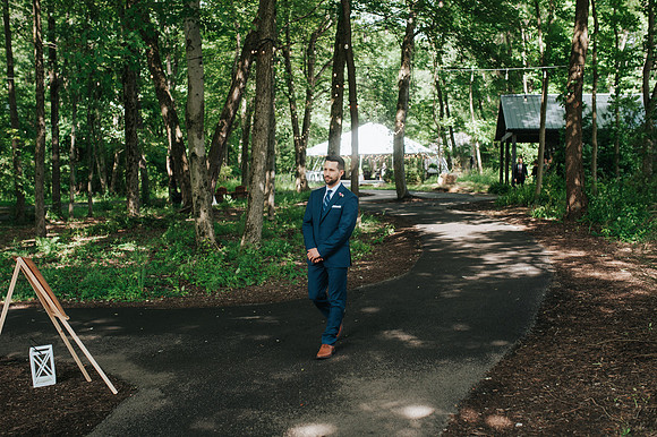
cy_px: 216
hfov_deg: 49.0
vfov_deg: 33.8
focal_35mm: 39
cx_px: 324
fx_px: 720
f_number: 2.8
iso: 500
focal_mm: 35
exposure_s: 1/1000
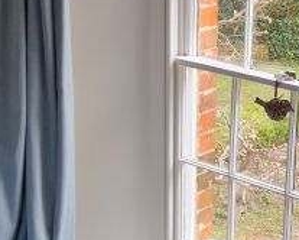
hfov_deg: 20.2
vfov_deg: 16.4
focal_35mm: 94
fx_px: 833
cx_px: 225
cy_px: 142
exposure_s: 1/138
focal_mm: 5.4
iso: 50
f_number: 1.8
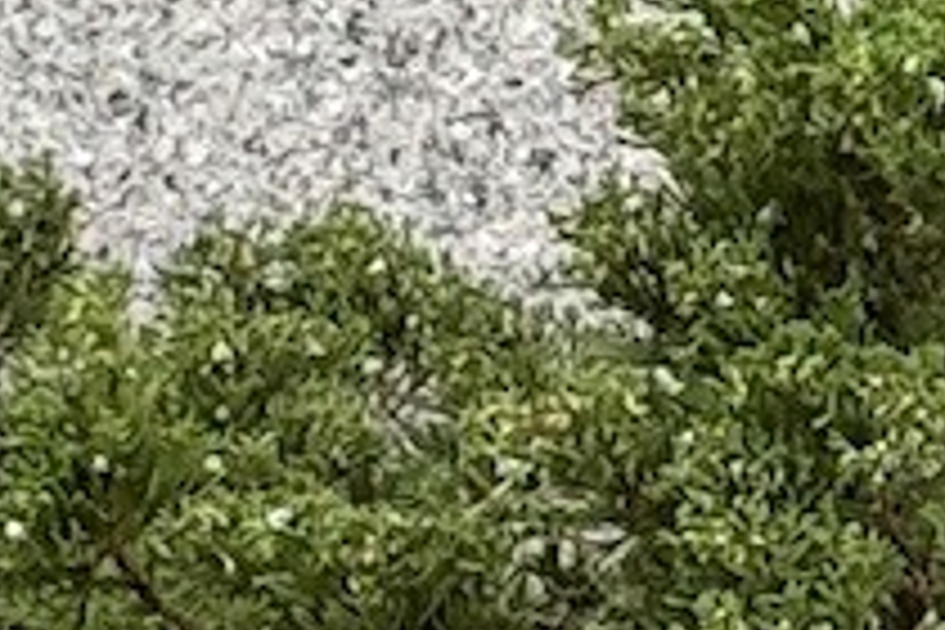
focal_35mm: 488
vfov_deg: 2.8
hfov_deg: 4.2
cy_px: 346
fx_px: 12809
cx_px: 891
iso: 100
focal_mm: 6.76
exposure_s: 1/76
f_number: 1.78
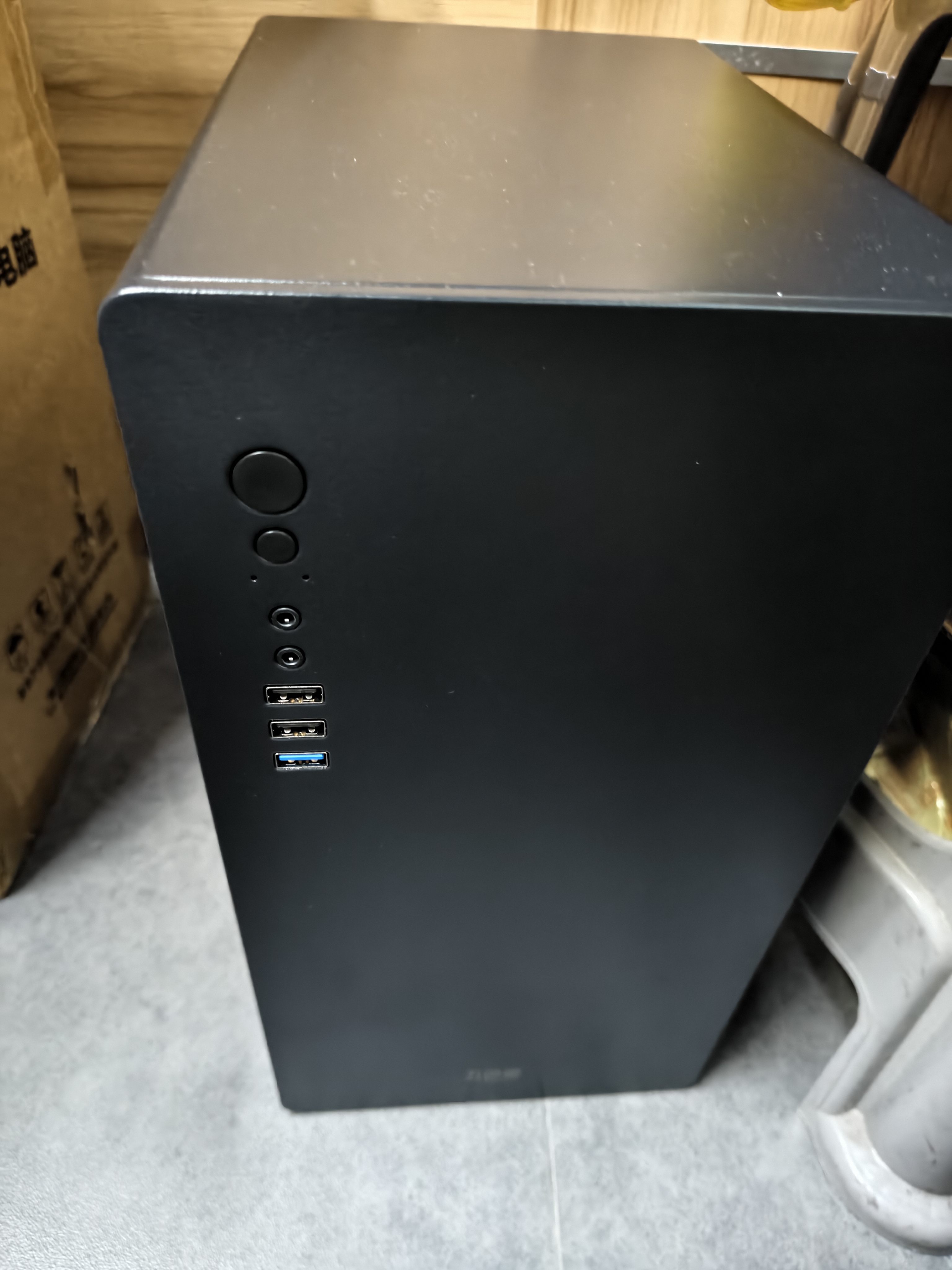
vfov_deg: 73.9
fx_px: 843
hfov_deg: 58.9
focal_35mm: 23
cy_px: 635
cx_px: 476
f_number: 1.88
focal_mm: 5.56
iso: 2057
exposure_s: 1/130
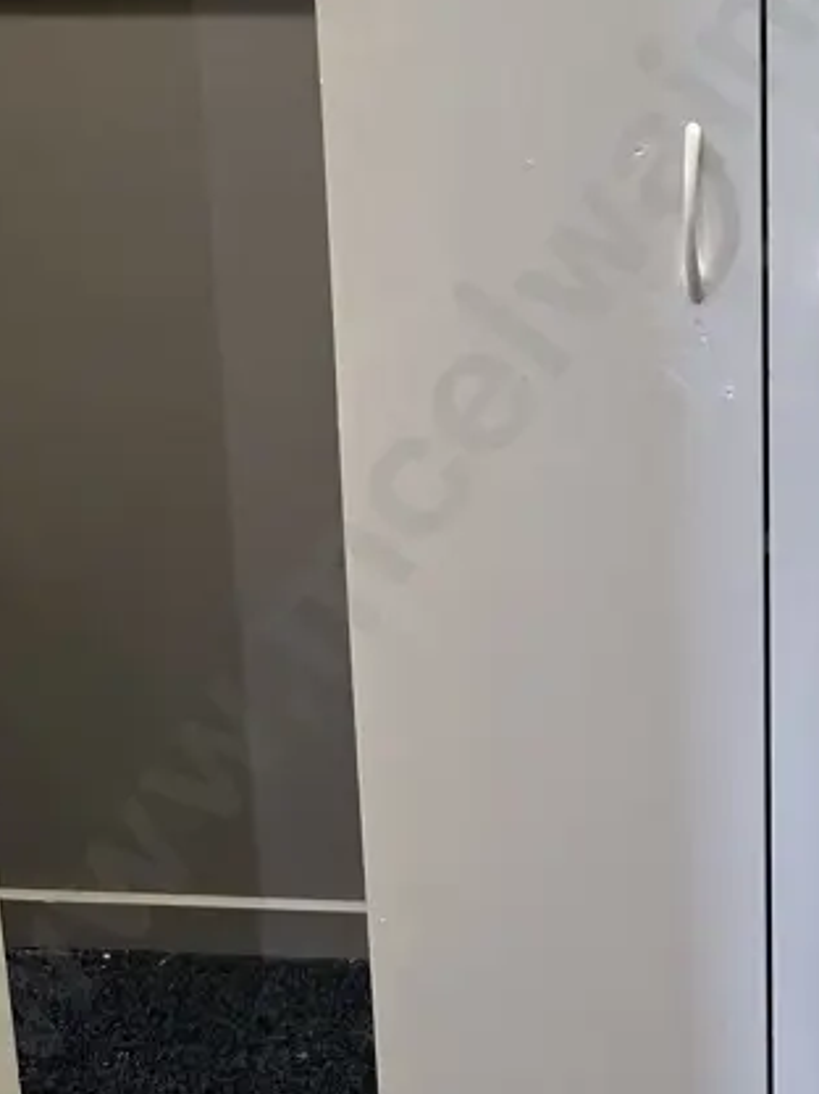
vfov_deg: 30.3
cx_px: 795
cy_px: -18
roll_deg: +0.2
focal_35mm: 59
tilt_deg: -12.9
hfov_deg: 23.8
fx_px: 1864
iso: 160
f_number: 1.78
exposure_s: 1/100
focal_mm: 6.86
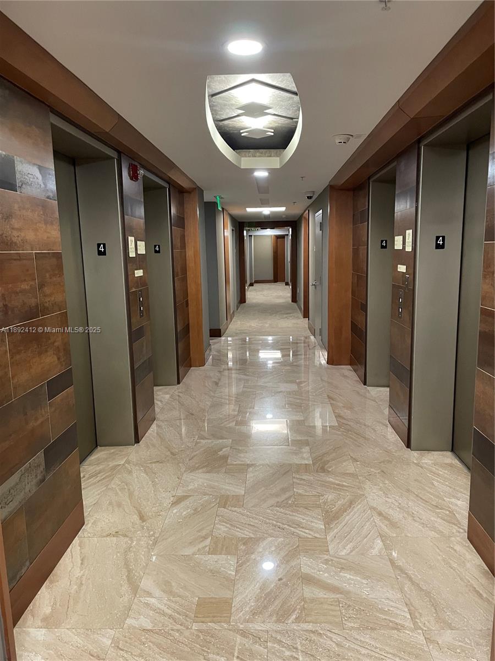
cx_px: 248
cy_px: 330
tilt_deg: -9.7
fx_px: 496
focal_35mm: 26
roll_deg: +1.3
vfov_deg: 67.3
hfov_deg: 53.1
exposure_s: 1/40
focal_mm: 4.2
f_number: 1.6
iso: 400
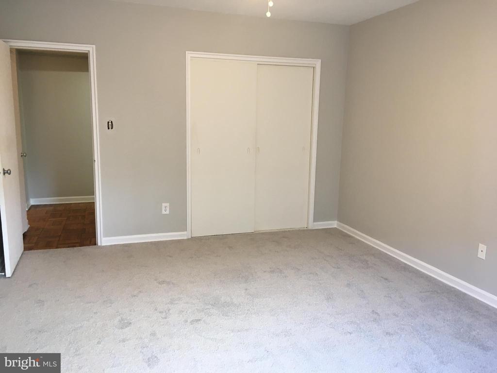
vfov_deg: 48.2
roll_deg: -0.4
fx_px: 416
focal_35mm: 29
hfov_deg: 61.7
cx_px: 248
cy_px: 186
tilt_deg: -11.0
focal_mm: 4.15
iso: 50
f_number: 2.2
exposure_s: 1/30
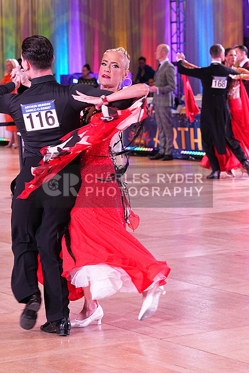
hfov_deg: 10.9
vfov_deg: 16.3
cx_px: 124
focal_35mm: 126
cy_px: 186
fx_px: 1306
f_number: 5.6
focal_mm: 84
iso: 2500
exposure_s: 1/250
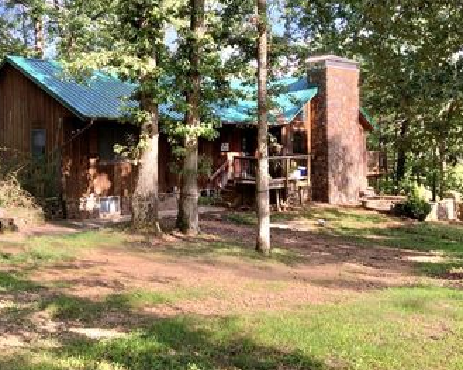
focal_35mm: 43
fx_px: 589
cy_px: 146
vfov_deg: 34.7
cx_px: 190
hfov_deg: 42.7
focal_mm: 3
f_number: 1.8
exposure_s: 1/260
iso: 16
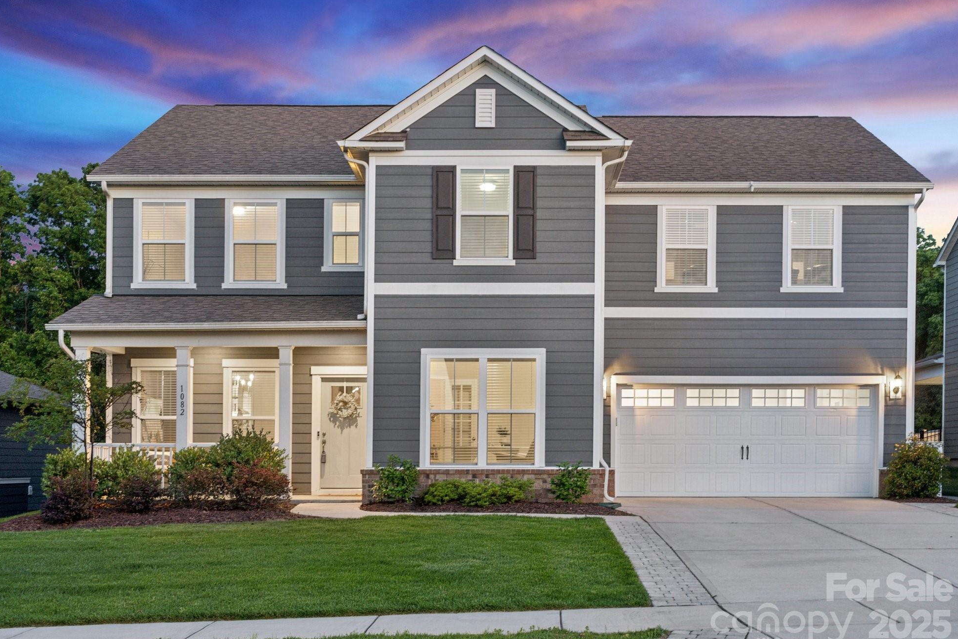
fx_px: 1118
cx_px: 485
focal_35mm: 42
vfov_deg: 31.9
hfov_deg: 46.4
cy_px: 330
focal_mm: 40
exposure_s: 1/1.67
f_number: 7.1
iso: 160
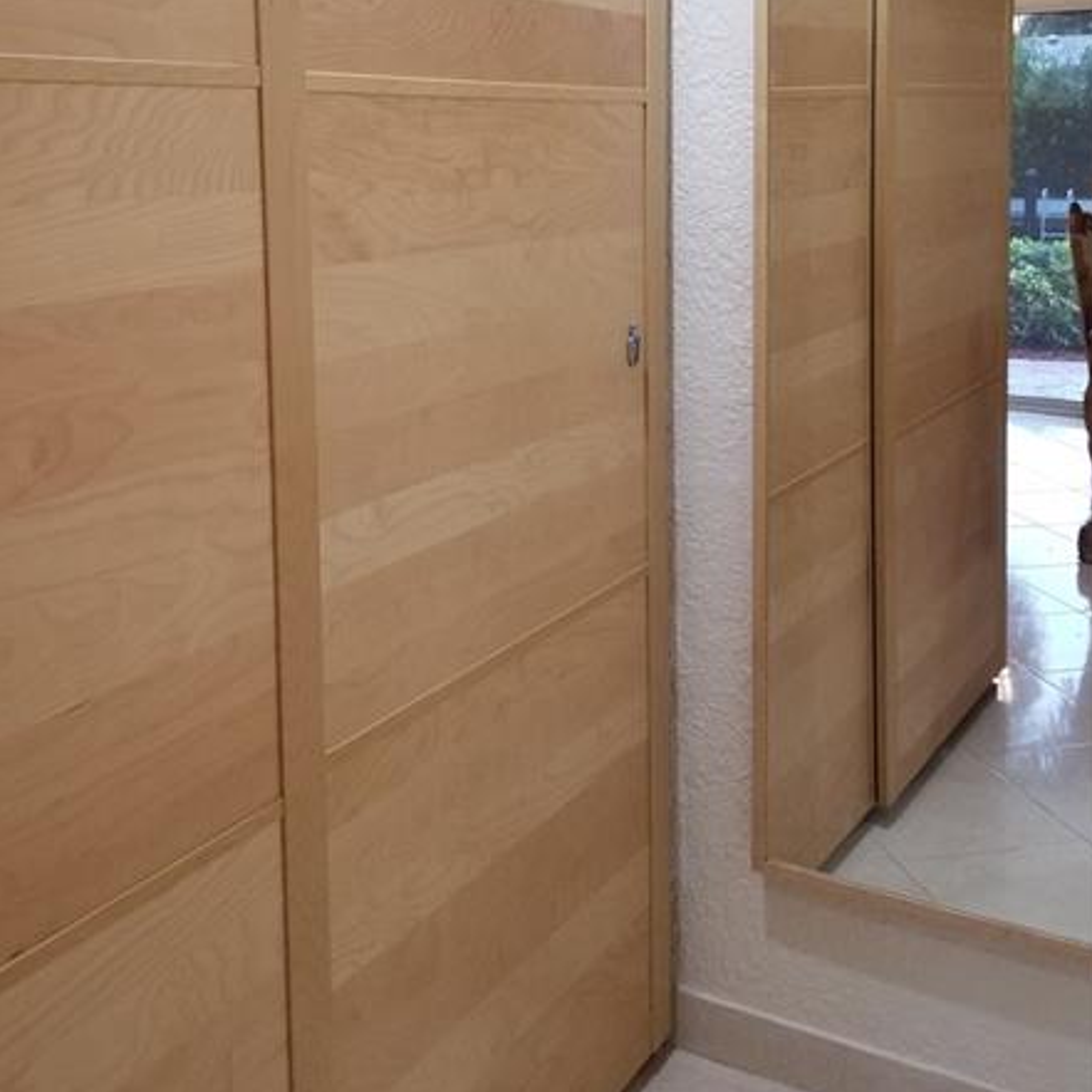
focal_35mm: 40
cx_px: 391
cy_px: 267
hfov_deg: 41.5
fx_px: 1428
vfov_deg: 40.6
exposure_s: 1/40
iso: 200
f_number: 1.7
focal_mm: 4.3
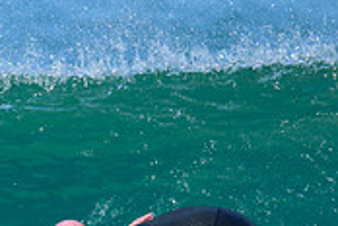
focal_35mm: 3446
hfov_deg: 0.6
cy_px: 256
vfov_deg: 0.4
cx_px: -194
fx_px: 32352
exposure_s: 1/2000
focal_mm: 800
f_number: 6.3
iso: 320
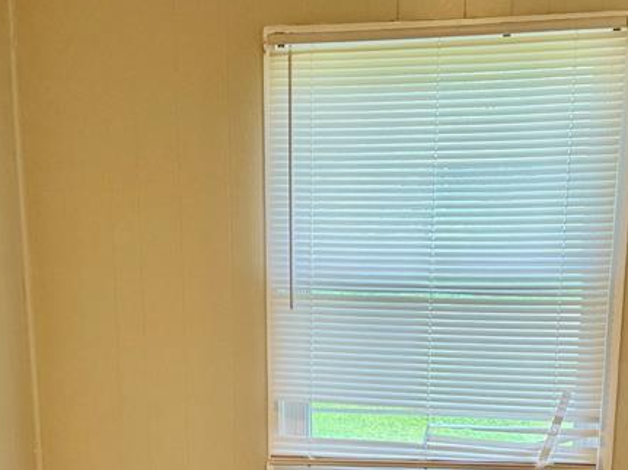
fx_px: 1034
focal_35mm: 57
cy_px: 429
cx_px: 310
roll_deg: -0.2
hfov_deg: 33.8
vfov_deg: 24.8
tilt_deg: -12.9
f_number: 1.78
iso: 200
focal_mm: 6.76
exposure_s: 1/120
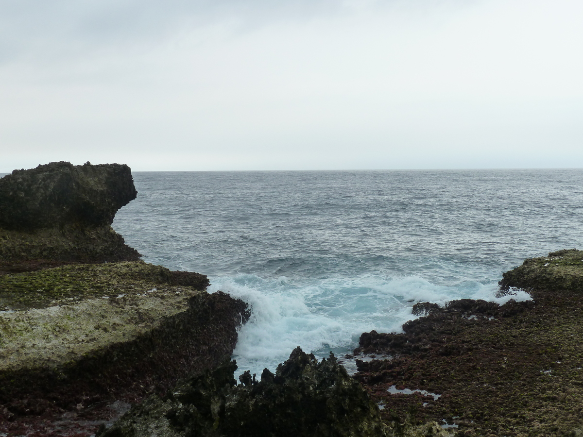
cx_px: 292
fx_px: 808
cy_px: 218
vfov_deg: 30.3
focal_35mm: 48
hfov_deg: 39.7
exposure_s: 1/100
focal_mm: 7.9
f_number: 4
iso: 125
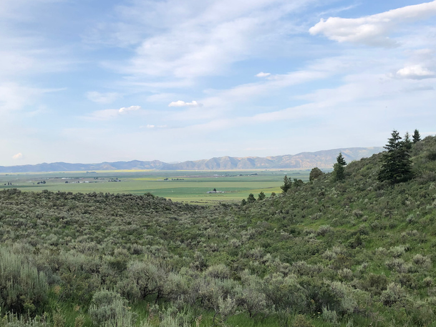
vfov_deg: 34.6
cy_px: 233
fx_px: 516
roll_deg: -0.1
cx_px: 233
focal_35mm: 41
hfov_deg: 45.8
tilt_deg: -8.7
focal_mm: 3.99
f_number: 1.8
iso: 20
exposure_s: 1/873
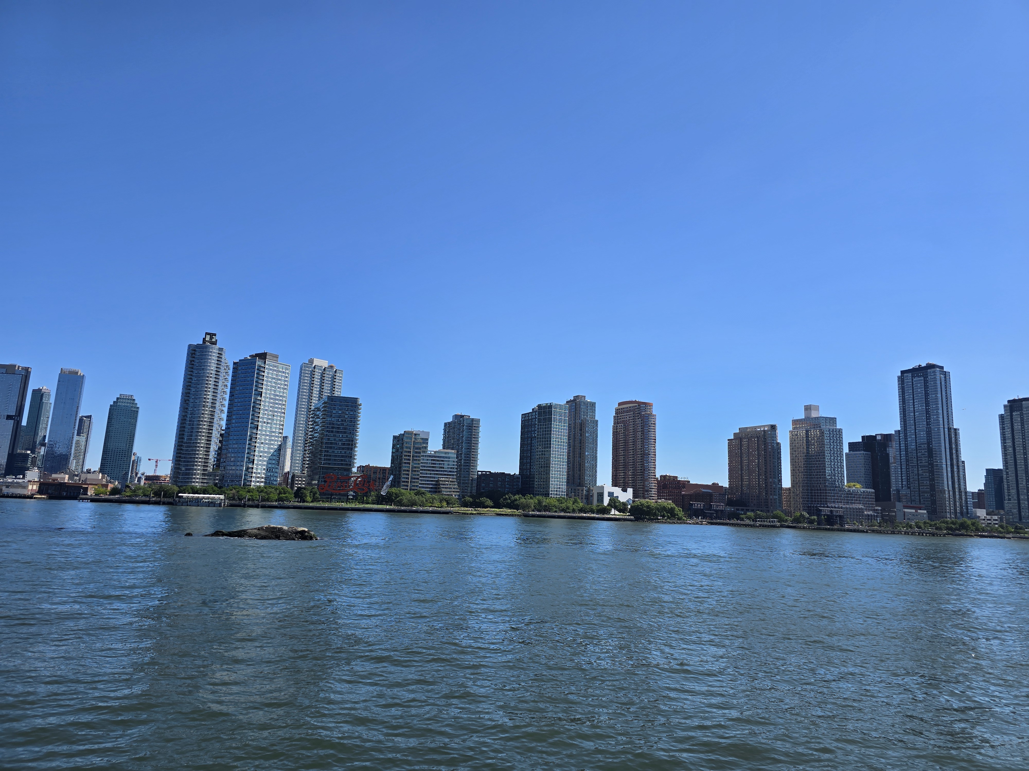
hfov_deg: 73.9
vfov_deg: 58.9
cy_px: 386
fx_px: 684
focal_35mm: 23
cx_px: 514
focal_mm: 6.3
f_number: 1.7
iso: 12
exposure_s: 1/939
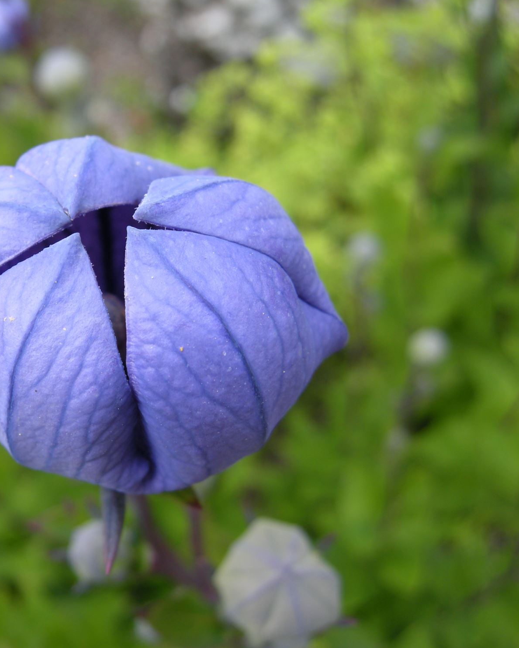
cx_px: 104
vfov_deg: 40.3
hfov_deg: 31.9
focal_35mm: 46
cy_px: 324
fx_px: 883
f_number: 3.8
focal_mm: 7.5
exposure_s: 1/97.8
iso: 64
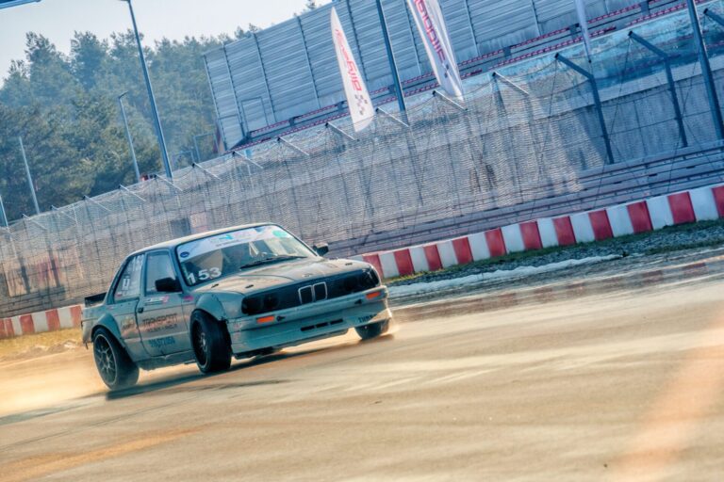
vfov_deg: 8.0
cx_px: 362
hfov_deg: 11.9
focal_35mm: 172
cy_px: 241
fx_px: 3469
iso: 100
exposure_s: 1/1250
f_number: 6
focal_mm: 115
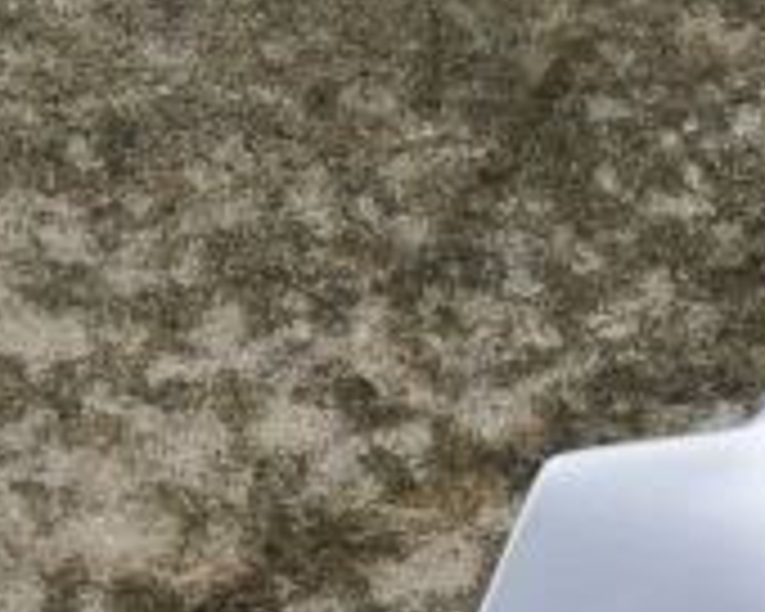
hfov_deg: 11.7
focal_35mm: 165
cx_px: 326
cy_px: 538
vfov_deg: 9.3
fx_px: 3736
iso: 80
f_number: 2.7
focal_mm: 6
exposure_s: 1/451
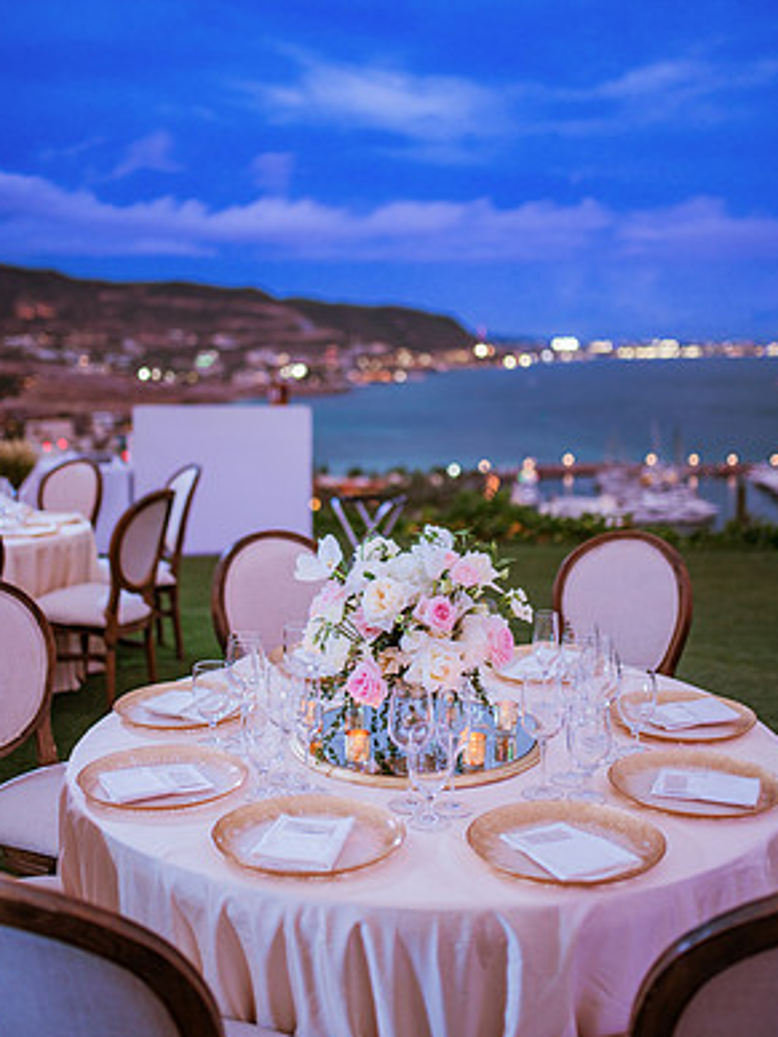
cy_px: 481
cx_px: 384
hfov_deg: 36.8
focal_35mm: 39
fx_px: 1169
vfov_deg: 47.8
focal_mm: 35
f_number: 1.4
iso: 500
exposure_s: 1/60
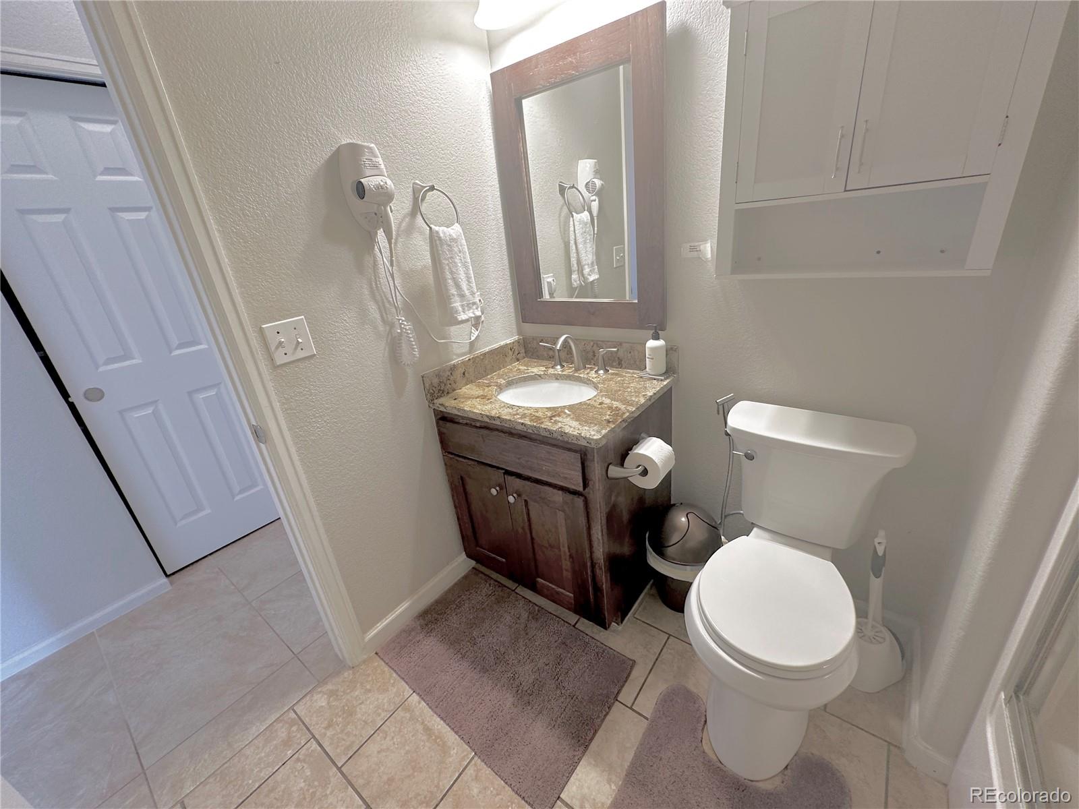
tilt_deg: -21.5
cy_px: 404
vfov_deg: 85.7
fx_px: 436
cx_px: 540
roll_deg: +6.1
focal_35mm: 14
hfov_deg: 102.1
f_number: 2.2
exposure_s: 1/60
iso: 160
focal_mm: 2.22
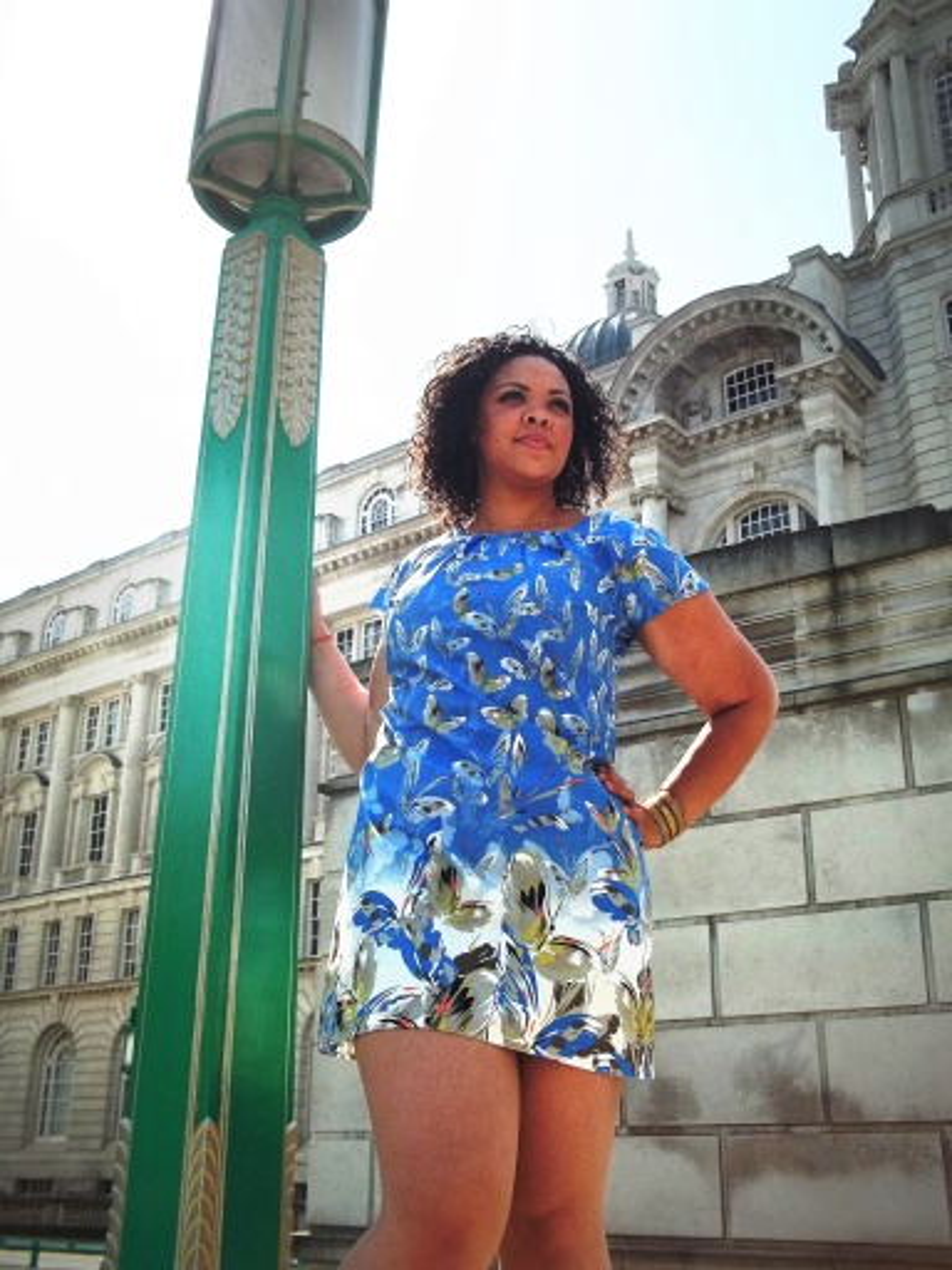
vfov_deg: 51.4
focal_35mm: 36
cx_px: 476
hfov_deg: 39.7
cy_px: 635
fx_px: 1320
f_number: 8
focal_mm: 6.5
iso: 64
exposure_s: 1/200
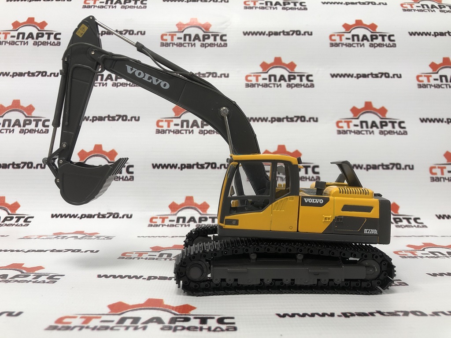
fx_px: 365
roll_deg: +0.2
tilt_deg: -0.9
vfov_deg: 49.7
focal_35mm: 28
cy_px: 169
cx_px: 226
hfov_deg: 63.4
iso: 25
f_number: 1.8
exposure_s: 1/33
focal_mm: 4
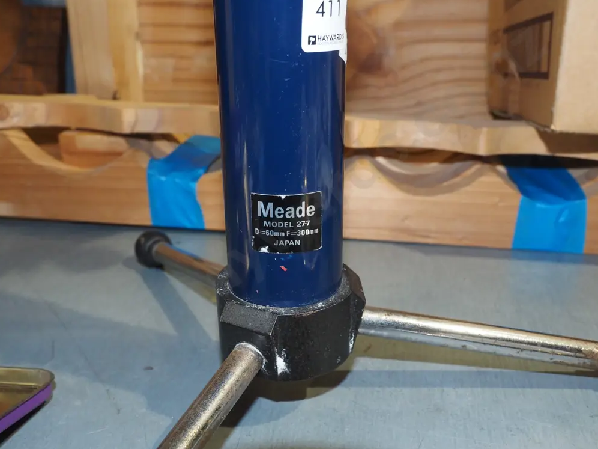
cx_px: 294
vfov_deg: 38.7
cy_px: 223
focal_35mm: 37
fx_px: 639
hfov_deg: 50.1
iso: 1250
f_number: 5.6
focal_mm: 18
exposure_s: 1/60
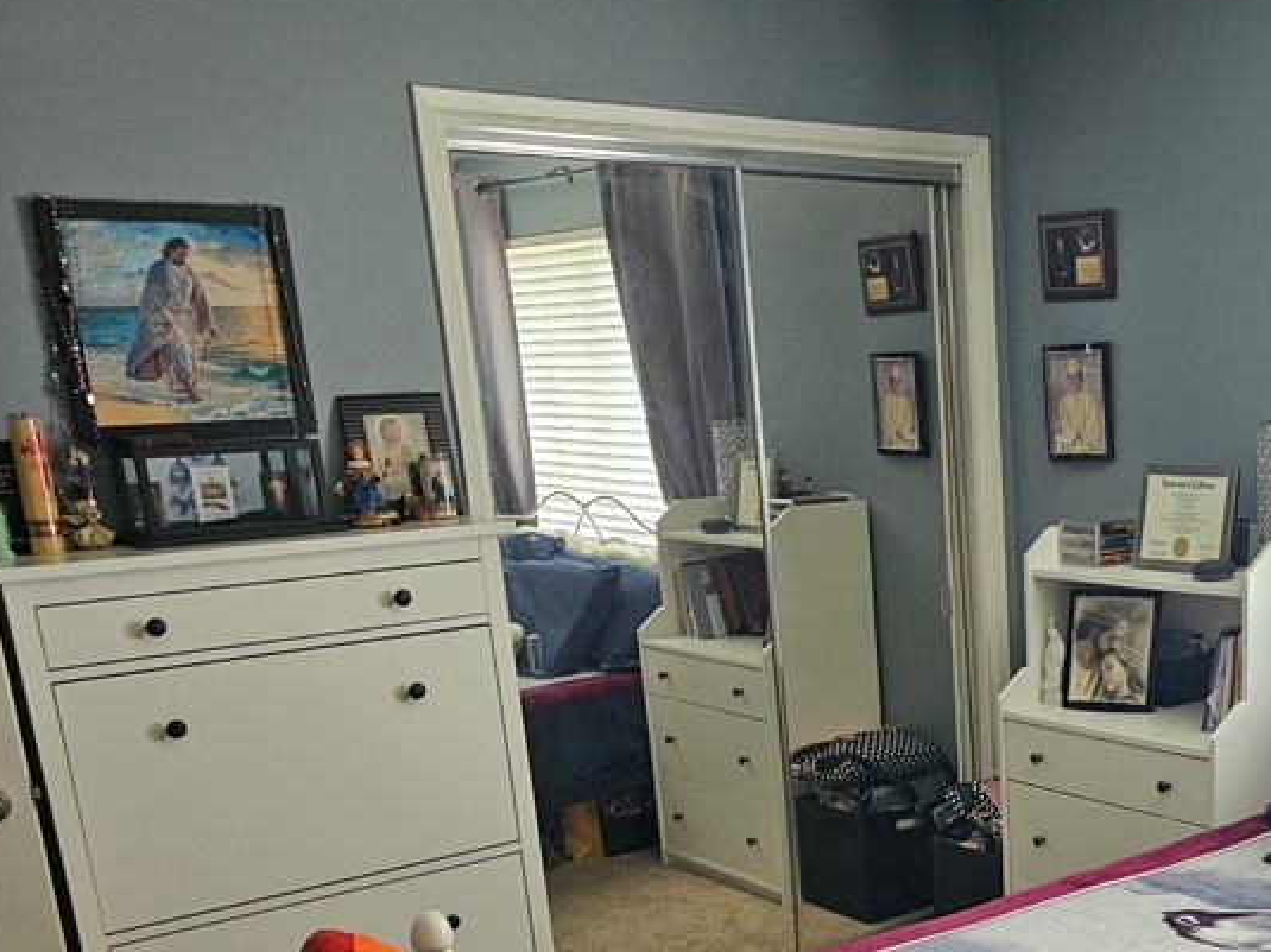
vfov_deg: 31.6
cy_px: 819
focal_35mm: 44
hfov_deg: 40.7
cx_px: 1067
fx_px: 1615
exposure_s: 1/120
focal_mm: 6.3
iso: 800
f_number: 1.7
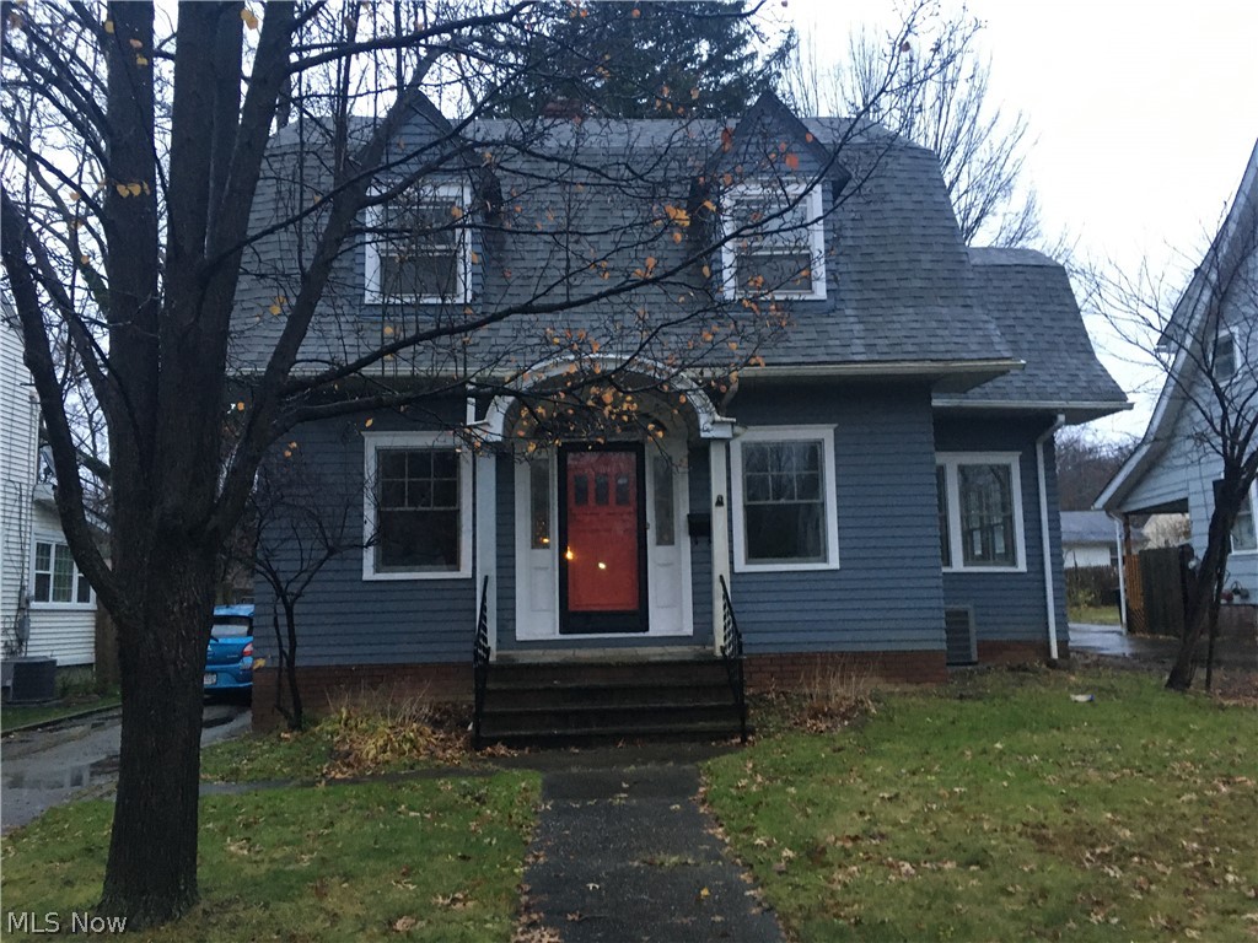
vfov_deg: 48.2
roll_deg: +1.3
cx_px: 629
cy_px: 472
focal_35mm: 29
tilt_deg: +5.7
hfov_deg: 61.7
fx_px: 1054
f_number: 2.2
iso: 200
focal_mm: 4.15
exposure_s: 1/24
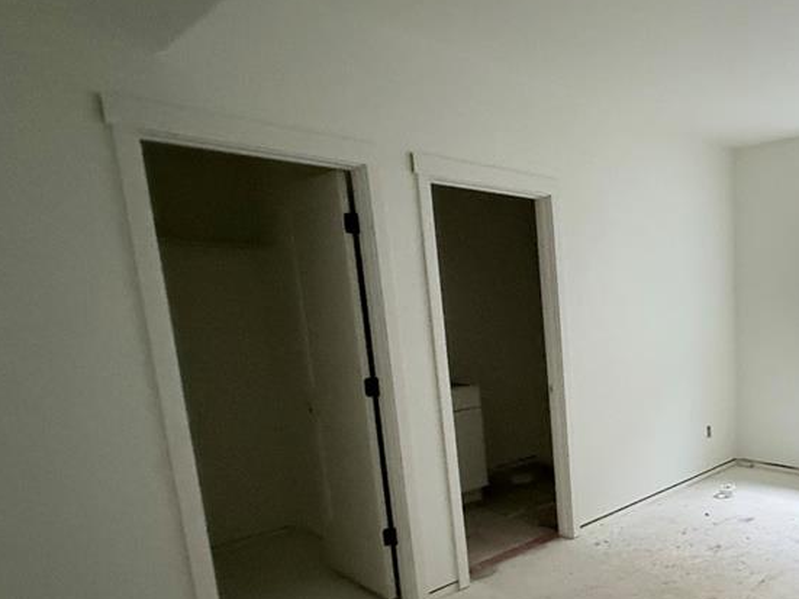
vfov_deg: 52.1
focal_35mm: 26
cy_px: 398
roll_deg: +1.0
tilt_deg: -9.3
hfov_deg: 57.4
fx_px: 600
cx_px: 725
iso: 640
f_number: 2.2
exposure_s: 1/60
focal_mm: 2.22
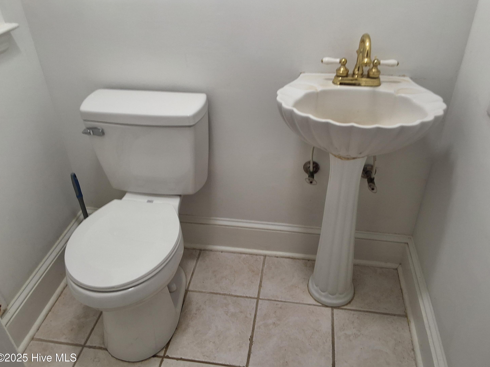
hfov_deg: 61.7
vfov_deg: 48.2
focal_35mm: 29
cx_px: 249
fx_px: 410
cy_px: 185
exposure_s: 1/40
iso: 80
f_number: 1.9
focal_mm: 2.91
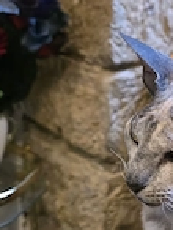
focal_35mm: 63
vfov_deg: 30.7
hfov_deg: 22.2
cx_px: 184
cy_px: 124
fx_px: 419
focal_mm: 6.3
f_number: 1.7
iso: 1250
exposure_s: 1/101
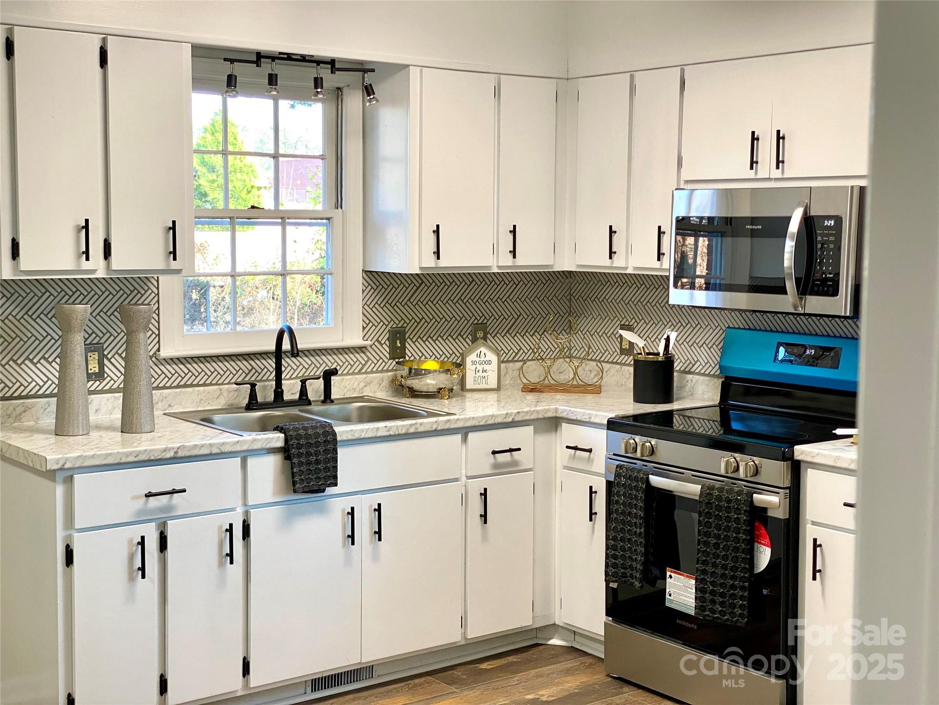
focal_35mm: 52
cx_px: 470
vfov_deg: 28.0
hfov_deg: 36.8
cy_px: 352
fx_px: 1411
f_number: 2
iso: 80
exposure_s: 1/60
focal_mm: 6
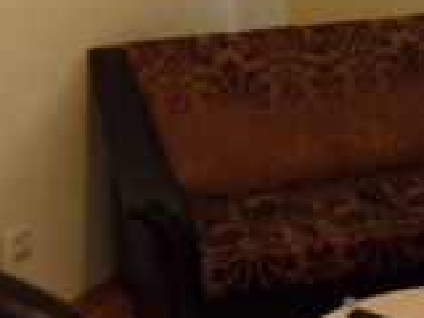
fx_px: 1102
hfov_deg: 21.7
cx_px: 175
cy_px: -32
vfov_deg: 16.0
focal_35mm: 90
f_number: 2.8
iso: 400
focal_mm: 4.3
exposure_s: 1/20
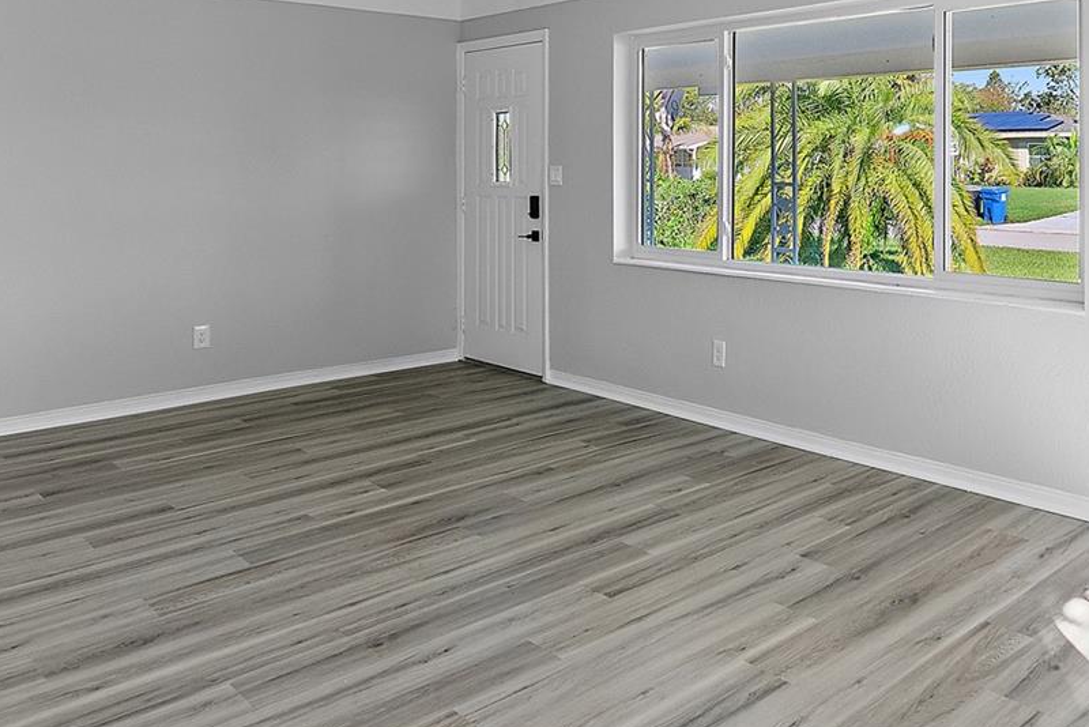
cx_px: 824
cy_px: 165
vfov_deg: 39.8
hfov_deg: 55.7
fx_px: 968
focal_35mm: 32
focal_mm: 16
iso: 1600
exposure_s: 1/60
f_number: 5.6
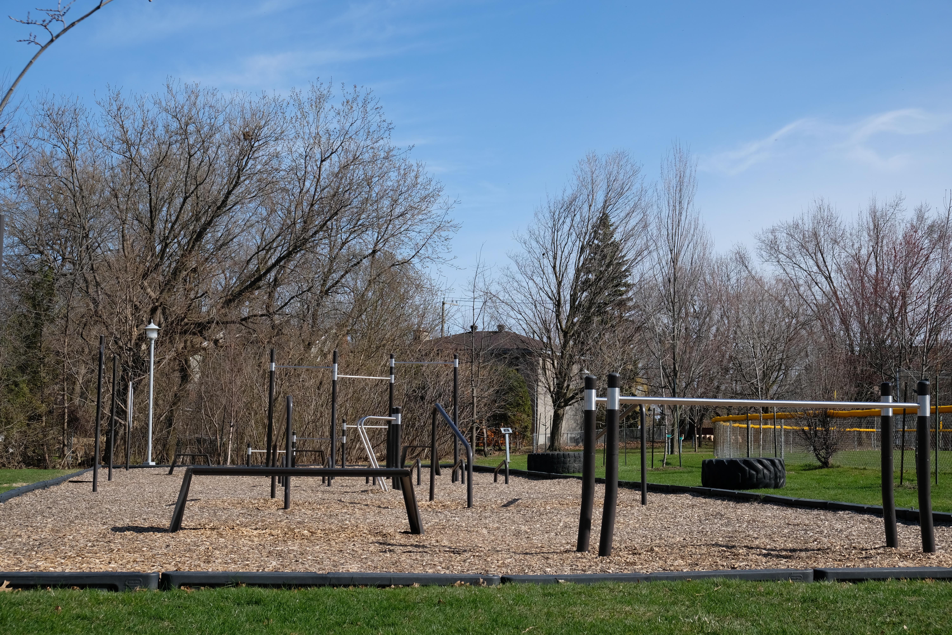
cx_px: 476
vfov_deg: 25.1
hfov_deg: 36.9
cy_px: 318
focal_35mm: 54
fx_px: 1428
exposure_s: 1/420
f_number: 8
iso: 200
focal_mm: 35.8
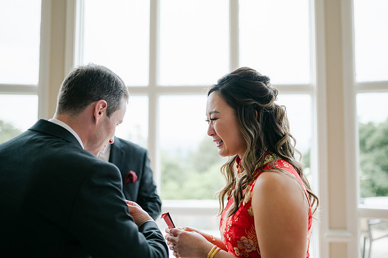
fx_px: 404
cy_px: 120
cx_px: 208
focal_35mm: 37
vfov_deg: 35.4
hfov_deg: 51.3
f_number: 1.4
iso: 100
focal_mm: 35
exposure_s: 1/1600
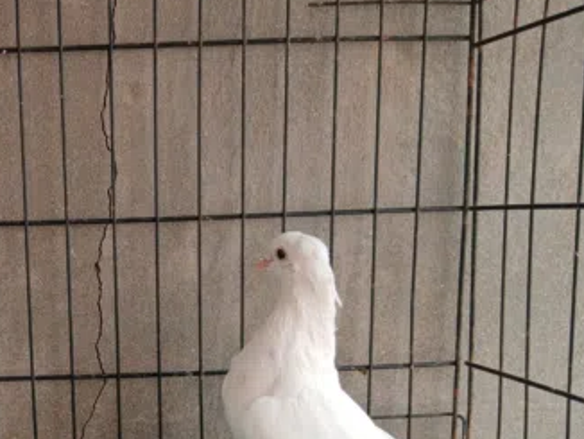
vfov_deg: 27.6
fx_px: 861
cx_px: 38
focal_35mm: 51
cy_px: 389
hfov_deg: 34.9
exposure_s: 1/100
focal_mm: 3.98
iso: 25
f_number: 1.8
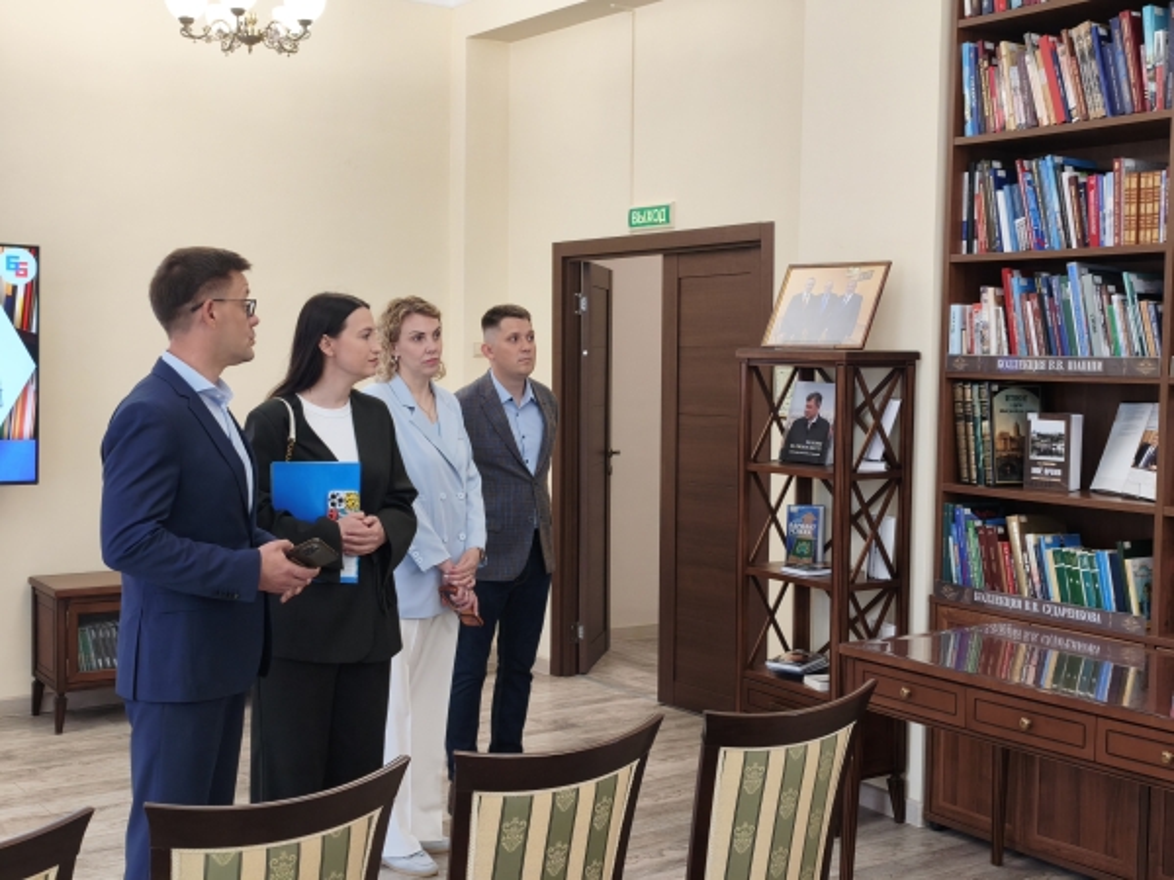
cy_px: 440
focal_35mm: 46
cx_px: 587
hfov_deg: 41.2
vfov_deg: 31.5
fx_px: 1560
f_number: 1.62
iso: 100
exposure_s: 1/100
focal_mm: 6.45
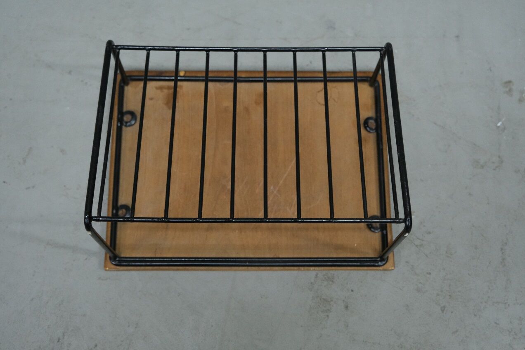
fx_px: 787
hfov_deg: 36.9
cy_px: 175
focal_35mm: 54
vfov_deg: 25.1
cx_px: 262
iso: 5000
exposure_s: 1/52
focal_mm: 35.8
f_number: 4
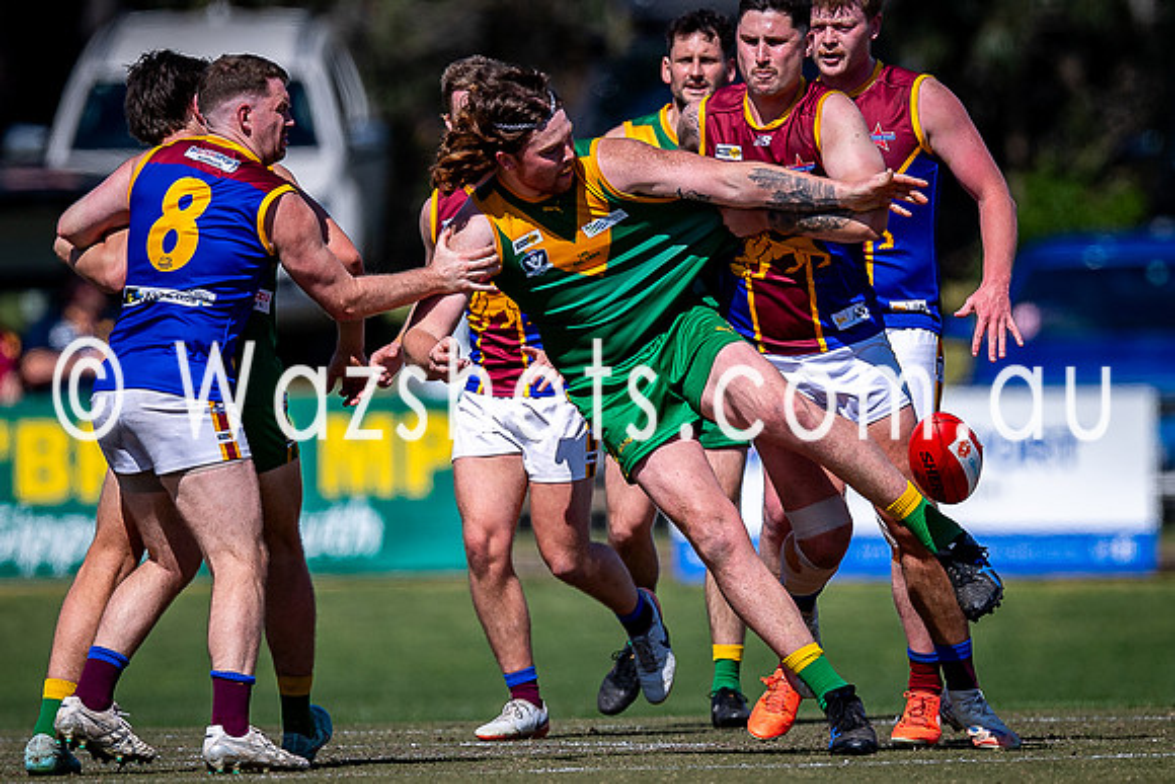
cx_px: 700
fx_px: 33644
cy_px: 354
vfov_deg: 1.3
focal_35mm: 1031
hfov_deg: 2.0
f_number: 4
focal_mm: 500
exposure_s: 1/2500
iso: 140
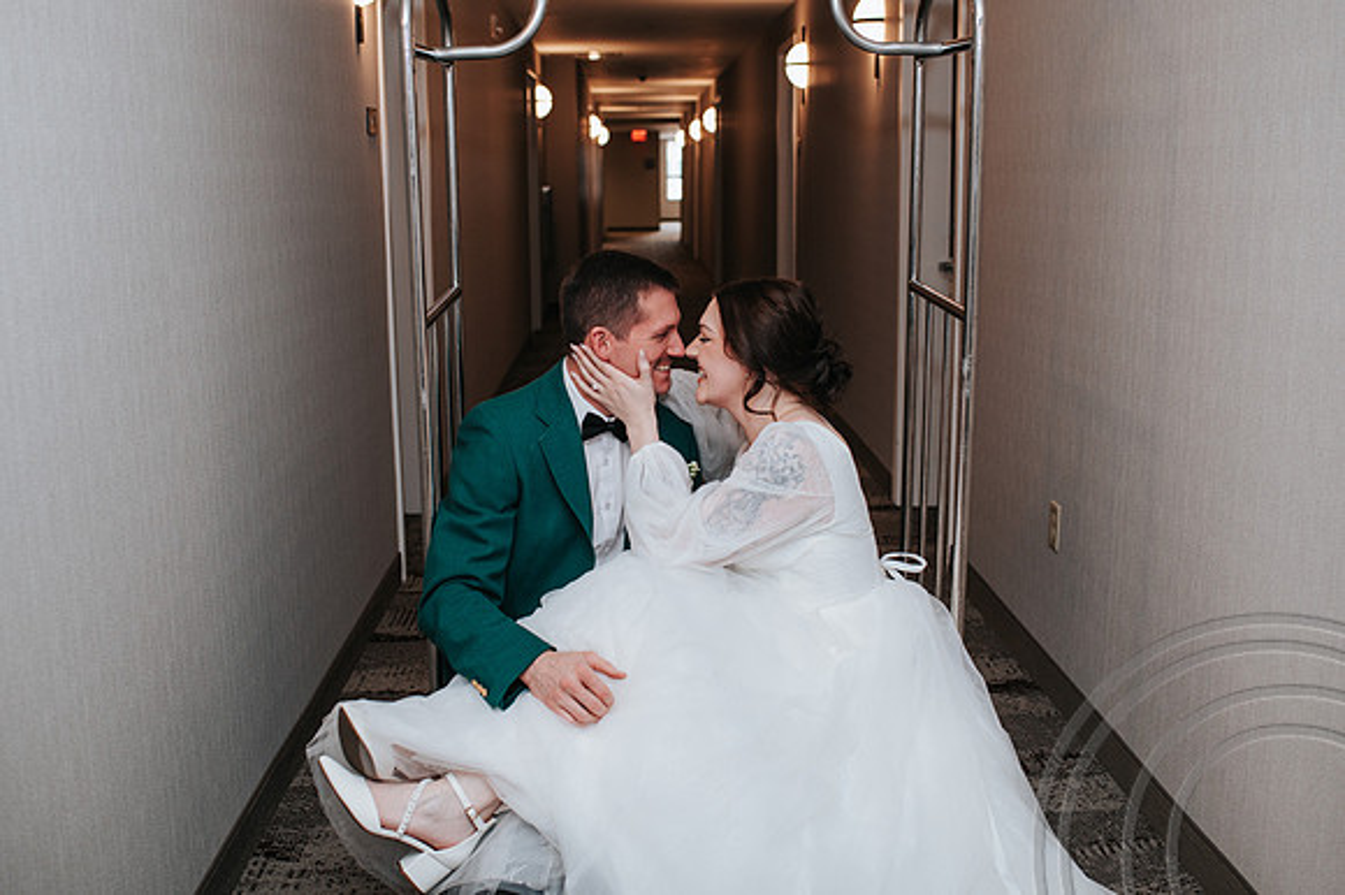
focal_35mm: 38
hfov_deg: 51.1
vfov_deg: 35.3
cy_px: 424
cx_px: 657
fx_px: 1407
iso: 800
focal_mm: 35
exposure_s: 1/200
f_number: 2.8
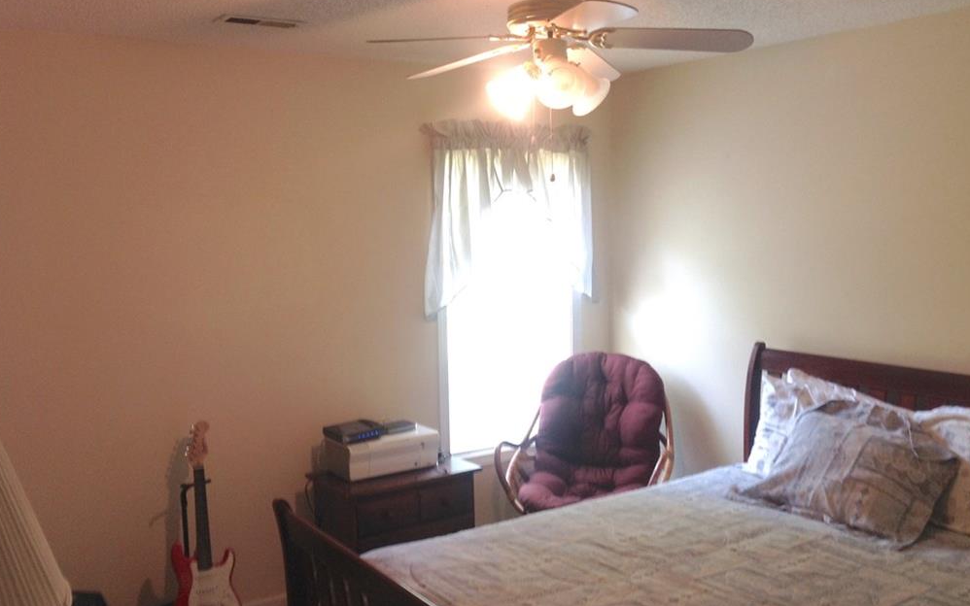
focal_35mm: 38
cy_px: 327
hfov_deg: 51.5
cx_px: 483
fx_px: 1005
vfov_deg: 33.6
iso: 64
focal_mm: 4.28
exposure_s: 1/15
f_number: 2.4
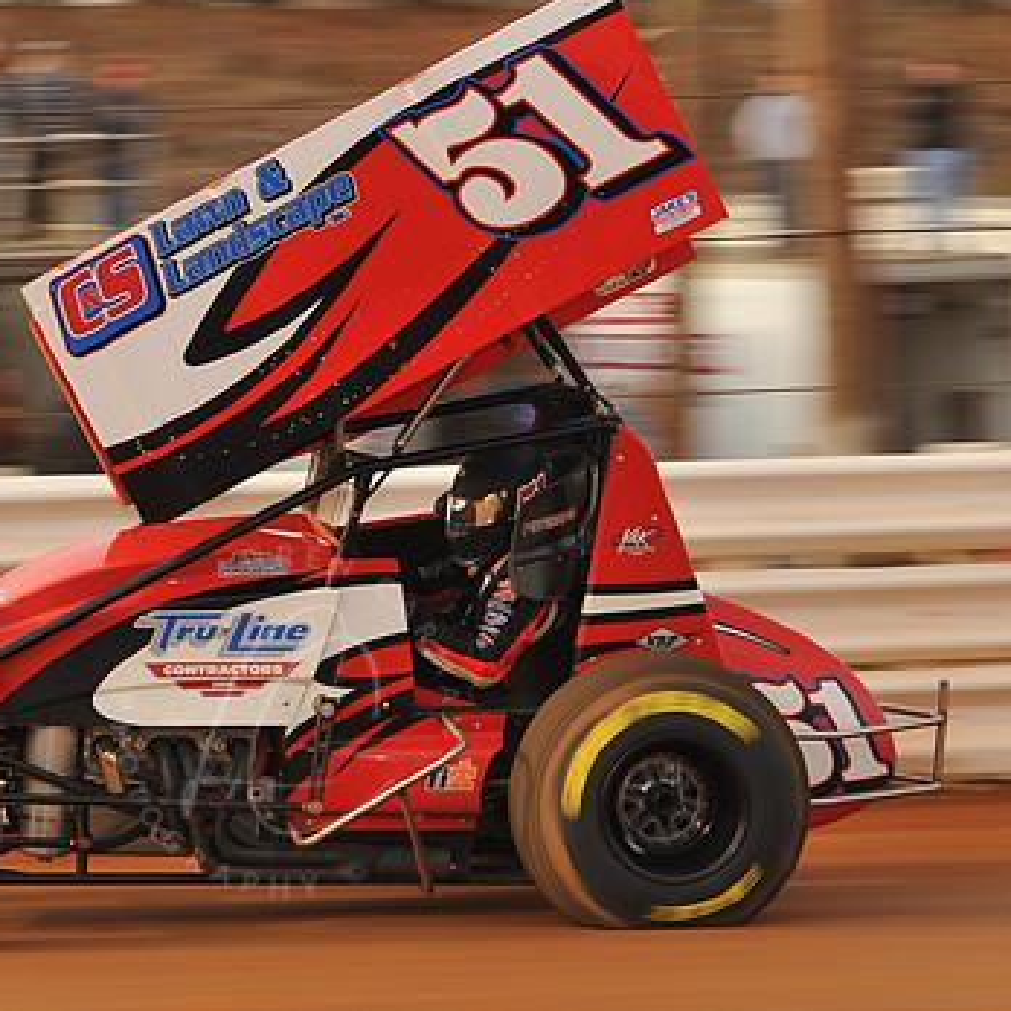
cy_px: 453
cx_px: 285
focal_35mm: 205
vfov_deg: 8.5
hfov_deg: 8.5
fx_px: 6774
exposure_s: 1/320
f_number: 10
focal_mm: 145
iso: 400
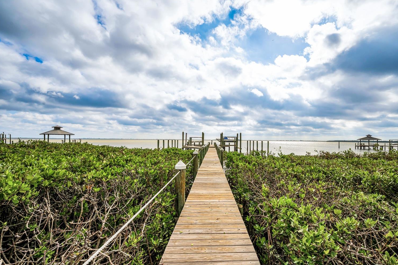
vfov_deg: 77.3
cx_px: 211
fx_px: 166
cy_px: 140
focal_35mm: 15
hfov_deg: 100.3
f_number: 10
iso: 250
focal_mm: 14
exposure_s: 1/1000
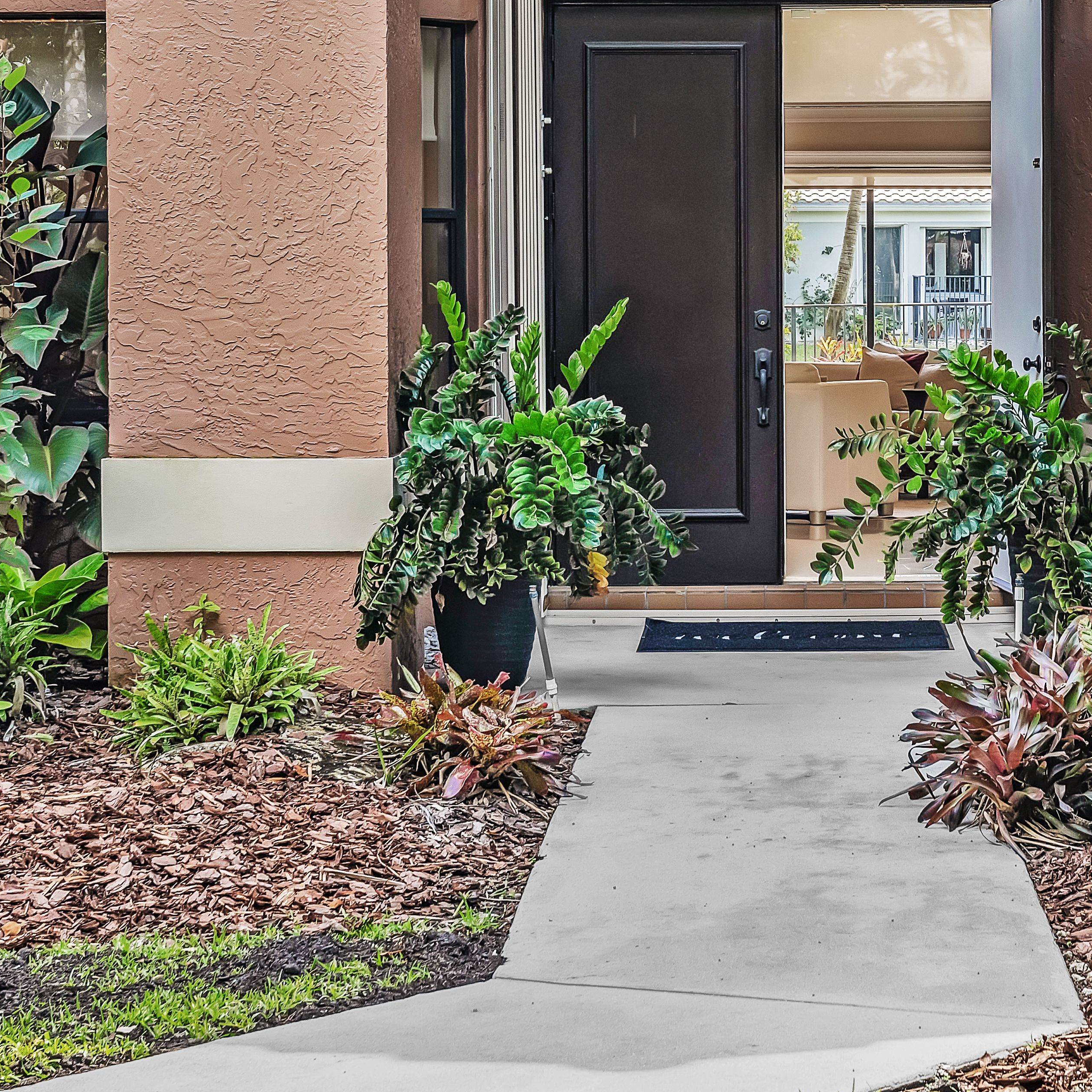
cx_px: 802
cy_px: 302
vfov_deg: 19.8
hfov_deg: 19.8
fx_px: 3105
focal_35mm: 87
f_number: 8
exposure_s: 1/50
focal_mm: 30
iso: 200
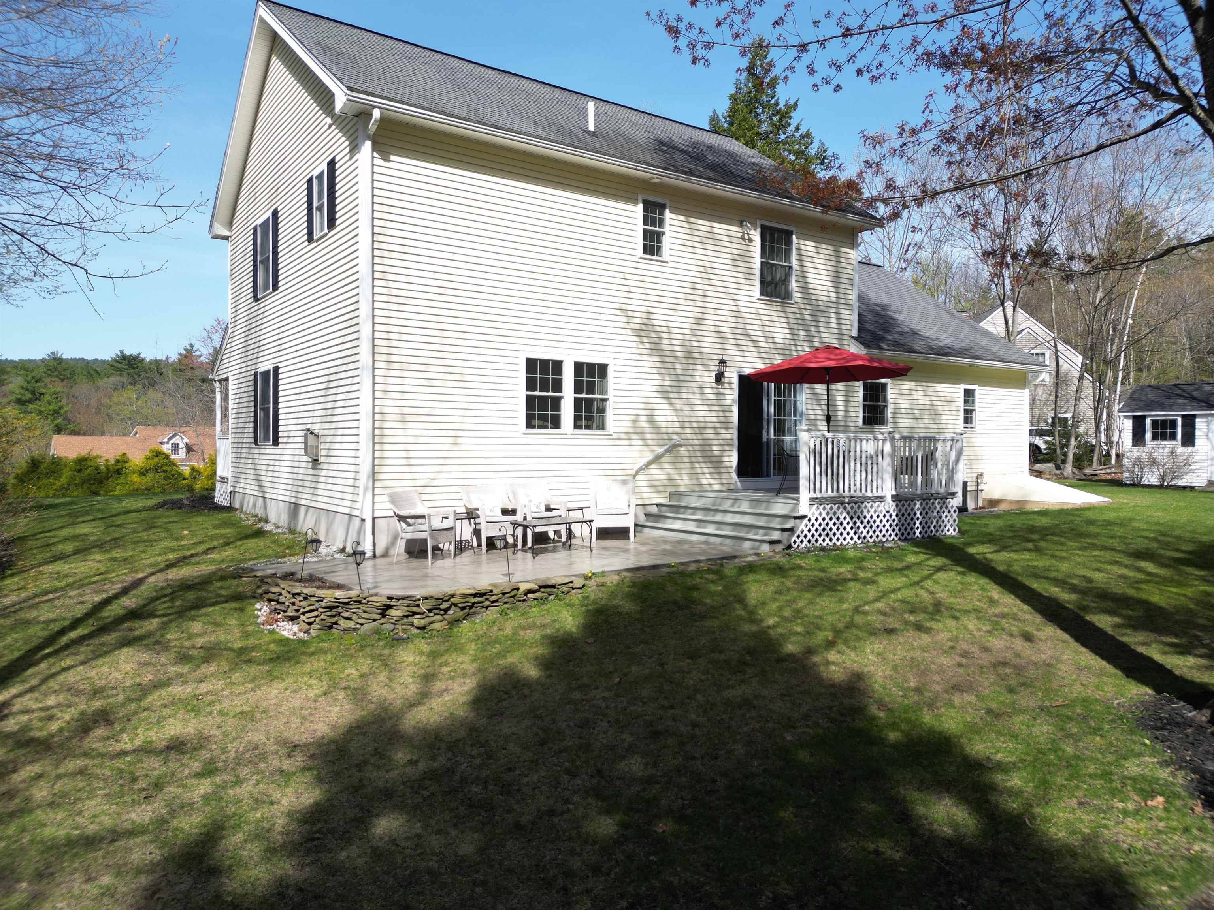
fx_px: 842
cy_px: 455
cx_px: 607
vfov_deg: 56.8
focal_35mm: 24
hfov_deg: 71.6
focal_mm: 6.72
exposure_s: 1/1600
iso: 100
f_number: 1.7
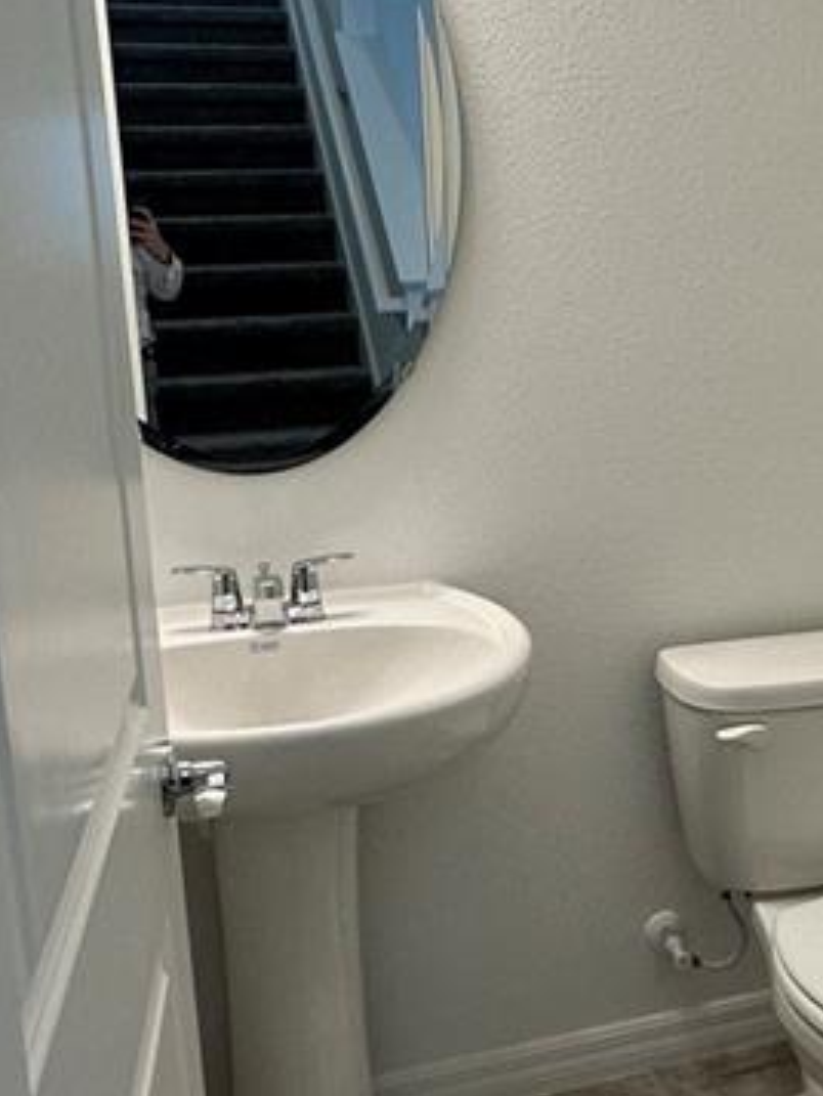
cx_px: 734
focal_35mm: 47
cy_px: 534
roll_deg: +0.4
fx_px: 1489
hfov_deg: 29.7
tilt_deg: -12.0
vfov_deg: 40.4
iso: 100
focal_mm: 2.22
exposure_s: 1/120
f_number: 2.2
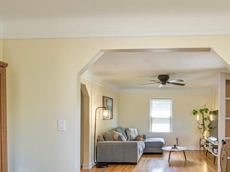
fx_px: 206
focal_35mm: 31
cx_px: 162
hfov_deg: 56.5
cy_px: 117
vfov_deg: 44.6
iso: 200
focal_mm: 14
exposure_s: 1/5
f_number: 8
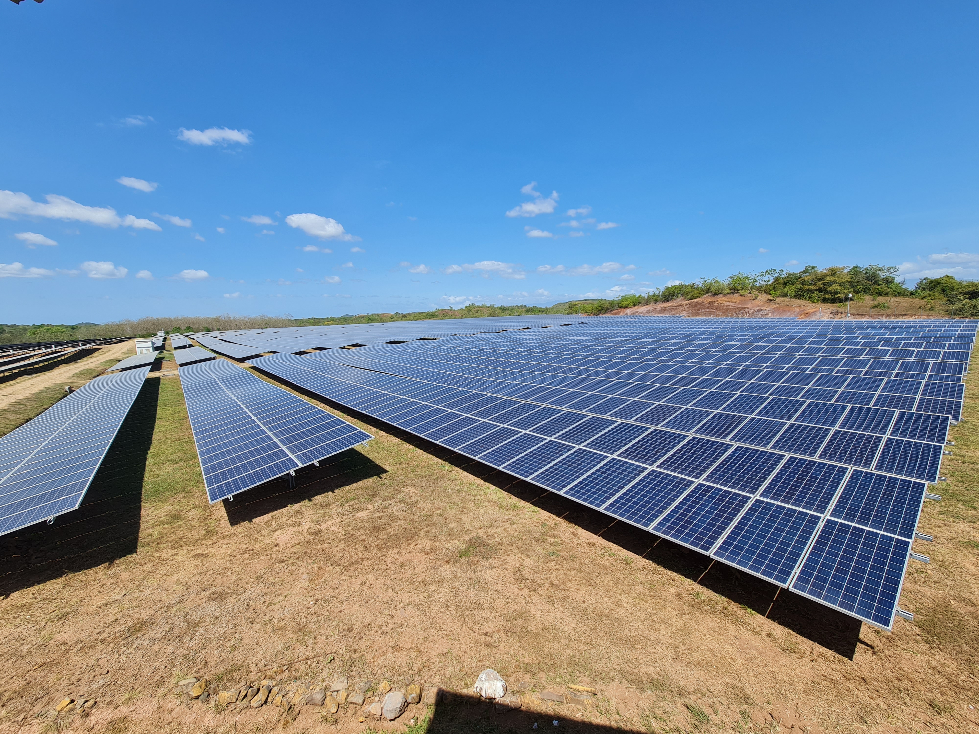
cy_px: 367
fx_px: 368
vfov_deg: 89.9
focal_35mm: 13
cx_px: 490
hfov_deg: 106.2
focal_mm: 2.2
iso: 64
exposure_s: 1/1864
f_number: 2.2
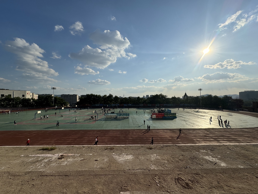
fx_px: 104
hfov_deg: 102.1
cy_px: 97
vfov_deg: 85.7
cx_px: 129
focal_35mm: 14
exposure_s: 1/4630
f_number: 2.2
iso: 40
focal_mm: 2.22
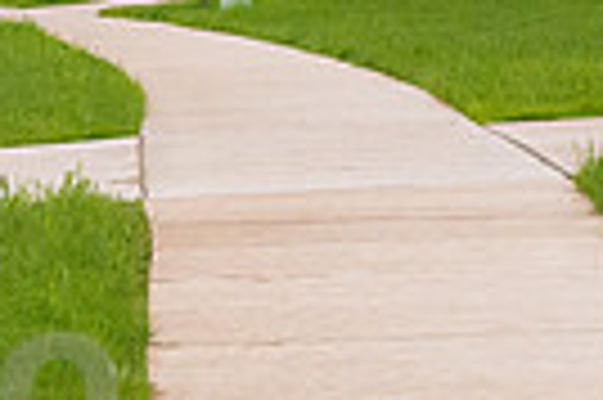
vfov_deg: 4.5
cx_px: -657
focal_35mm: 304
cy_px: -173
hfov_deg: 6.6
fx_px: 5086
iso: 4000
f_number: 10
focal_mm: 70
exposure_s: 1/1250
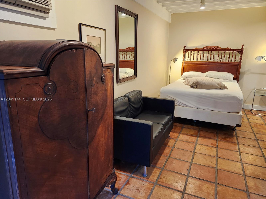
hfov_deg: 73.9
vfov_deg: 58.9
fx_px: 177
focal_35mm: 23
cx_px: 133
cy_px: 100
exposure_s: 1/120
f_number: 1.8
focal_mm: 5.54
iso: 640
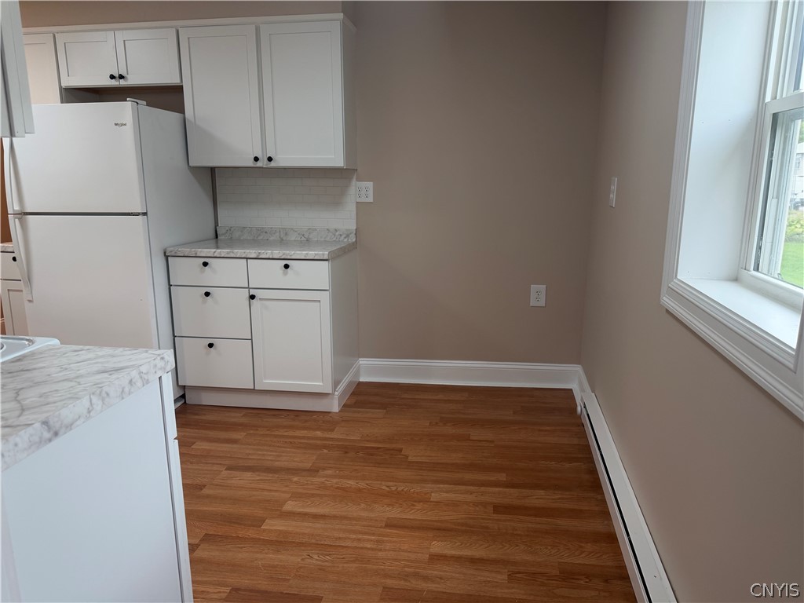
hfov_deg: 71.6
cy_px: 302
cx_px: 402
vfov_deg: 56.8
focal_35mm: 24
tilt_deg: -11.8
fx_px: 557
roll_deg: -0.2
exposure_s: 1/120
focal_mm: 6.76
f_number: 1.78
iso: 125
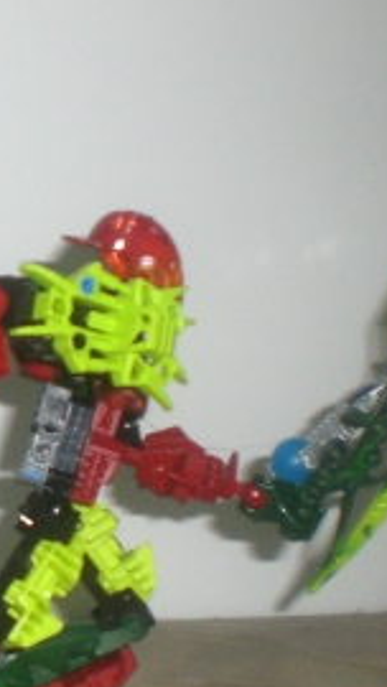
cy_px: 285
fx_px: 1787
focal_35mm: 98
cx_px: -153
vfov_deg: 21.8
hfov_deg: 11.9
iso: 200
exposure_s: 1/60
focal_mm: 6.3
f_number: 3.1
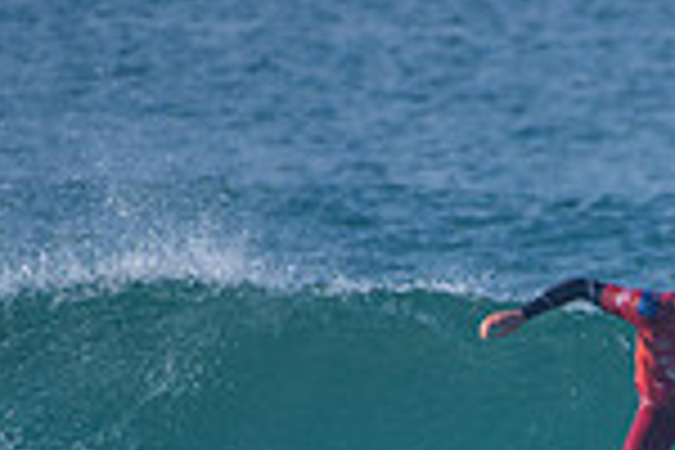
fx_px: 37403
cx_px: 824
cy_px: 560
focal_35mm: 1995
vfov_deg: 0.7
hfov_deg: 1.0
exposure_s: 1/2000
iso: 220
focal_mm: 500
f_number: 5.6
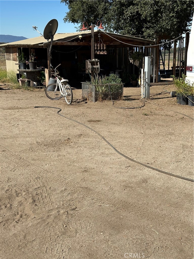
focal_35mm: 48
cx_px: 97
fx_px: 359
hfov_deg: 30.3
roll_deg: -0.4
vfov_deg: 39.7
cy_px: 130
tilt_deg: -12.3
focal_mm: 6.86
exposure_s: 1/5000
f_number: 1.78
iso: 64
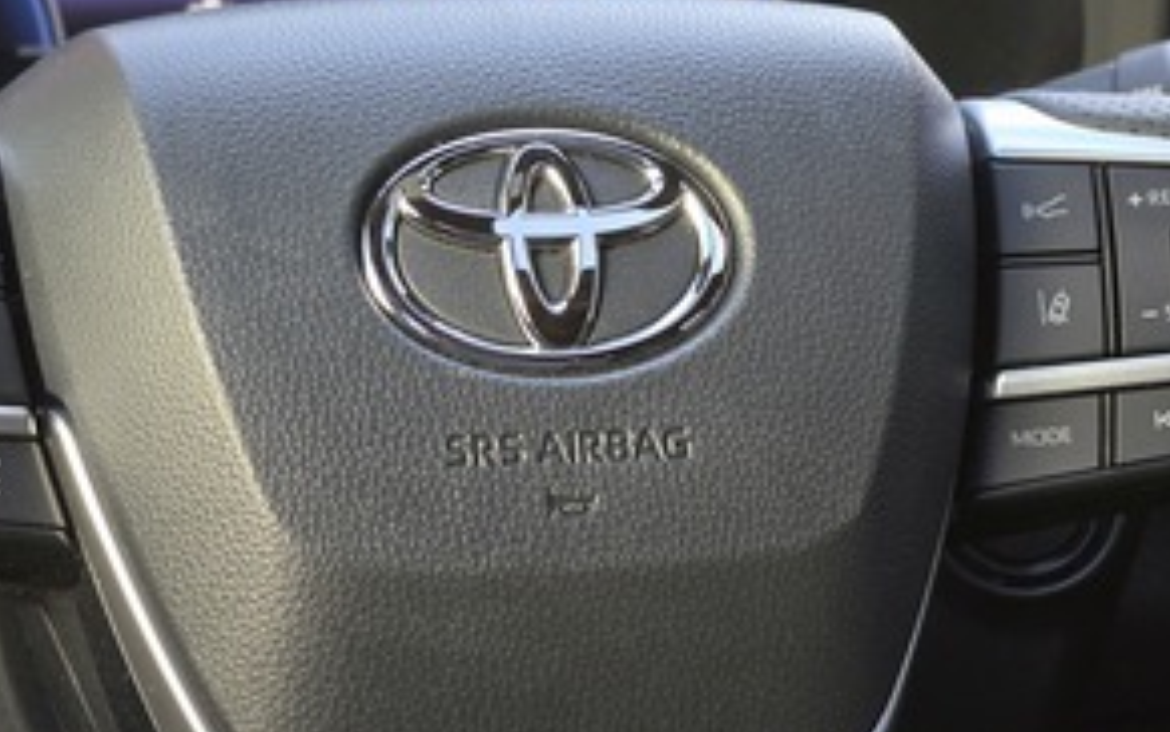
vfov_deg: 7.5
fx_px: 5613
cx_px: 511
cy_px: 199
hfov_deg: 11.9
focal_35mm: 176
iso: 250
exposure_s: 1/120
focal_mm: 18.6
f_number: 2.9
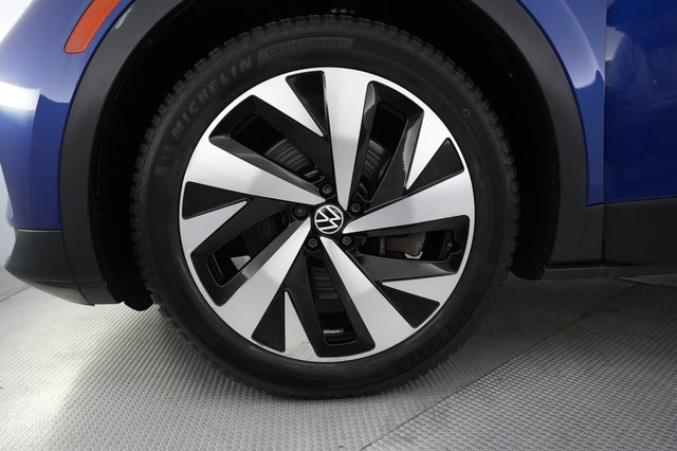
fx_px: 451
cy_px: 226
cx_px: 338
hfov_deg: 73.8
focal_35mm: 24
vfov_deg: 53.1
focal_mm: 24
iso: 5000
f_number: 5.6
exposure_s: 1/80
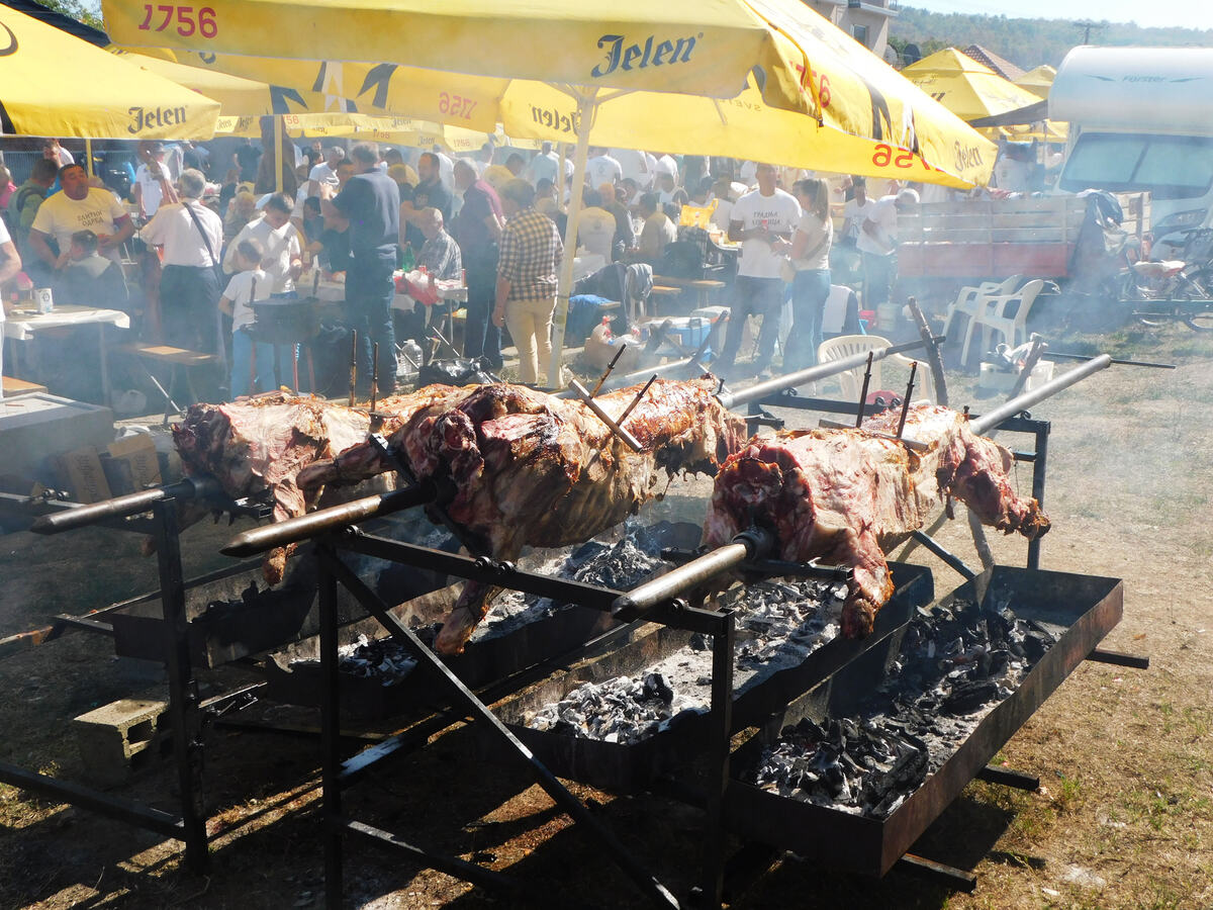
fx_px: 1402
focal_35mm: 40
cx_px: 606
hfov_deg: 46.8
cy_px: 455
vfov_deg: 36.0
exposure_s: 1/1000
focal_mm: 7.1
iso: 125
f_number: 3.6
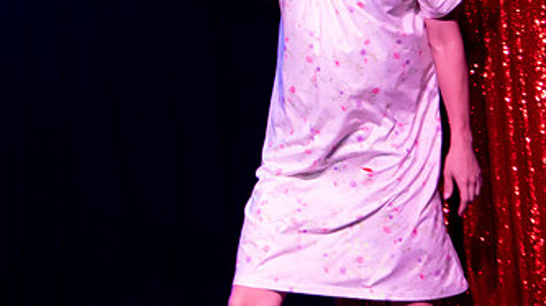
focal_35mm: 144
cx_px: 136
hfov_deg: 14.9
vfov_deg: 8.4
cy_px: -24
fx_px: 2084
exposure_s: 1/200
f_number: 4
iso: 6400
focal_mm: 70
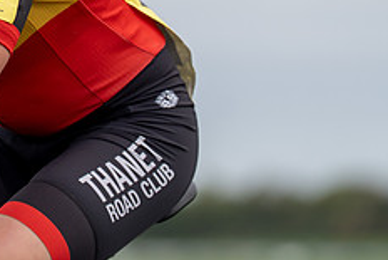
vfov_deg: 3.2
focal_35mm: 433
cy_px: -6
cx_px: -74
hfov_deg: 4.7
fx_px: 4670
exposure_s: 1/1000
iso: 125
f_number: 3.5
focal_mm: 173
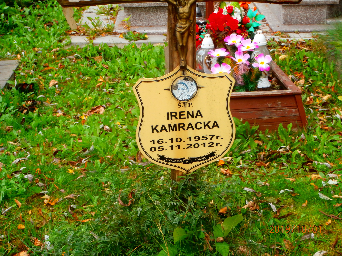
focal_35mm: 68
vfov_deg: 21.6
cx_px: 171
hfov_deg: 28.6
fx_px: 672
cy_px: 128
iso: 100
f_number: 4.7
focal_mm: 12.1
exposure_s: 1/125
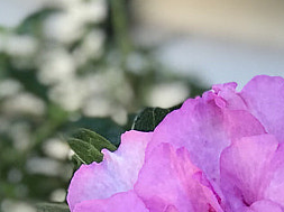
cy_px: 295
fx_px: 2958
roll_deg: -1.5
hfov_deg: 5.5
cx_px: 144
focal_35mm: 361
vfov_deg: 4.1
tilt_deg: -9.1
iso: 25
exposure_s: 1/60
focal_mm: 6.6
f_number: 2.8
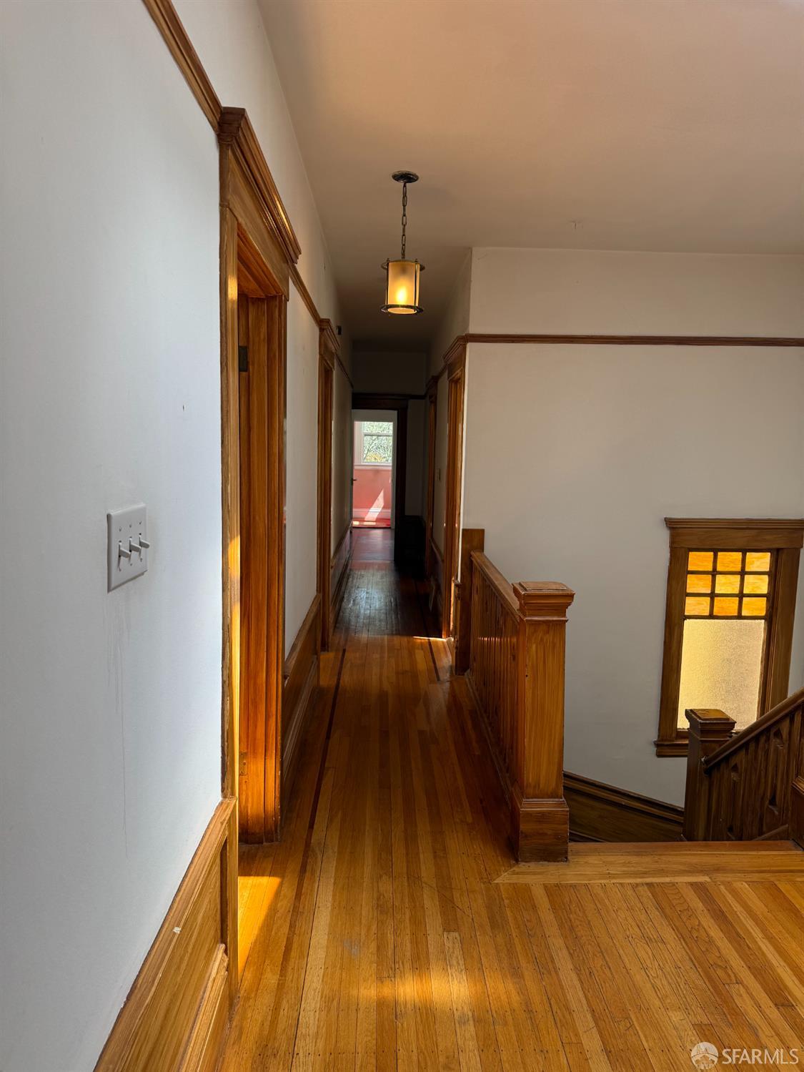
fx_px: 743
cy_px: 536
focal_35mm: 24
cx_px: 402
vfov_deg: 71.6
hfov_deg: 56.8
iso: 64
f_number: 1.78
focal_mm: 6.76
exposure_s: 1/194
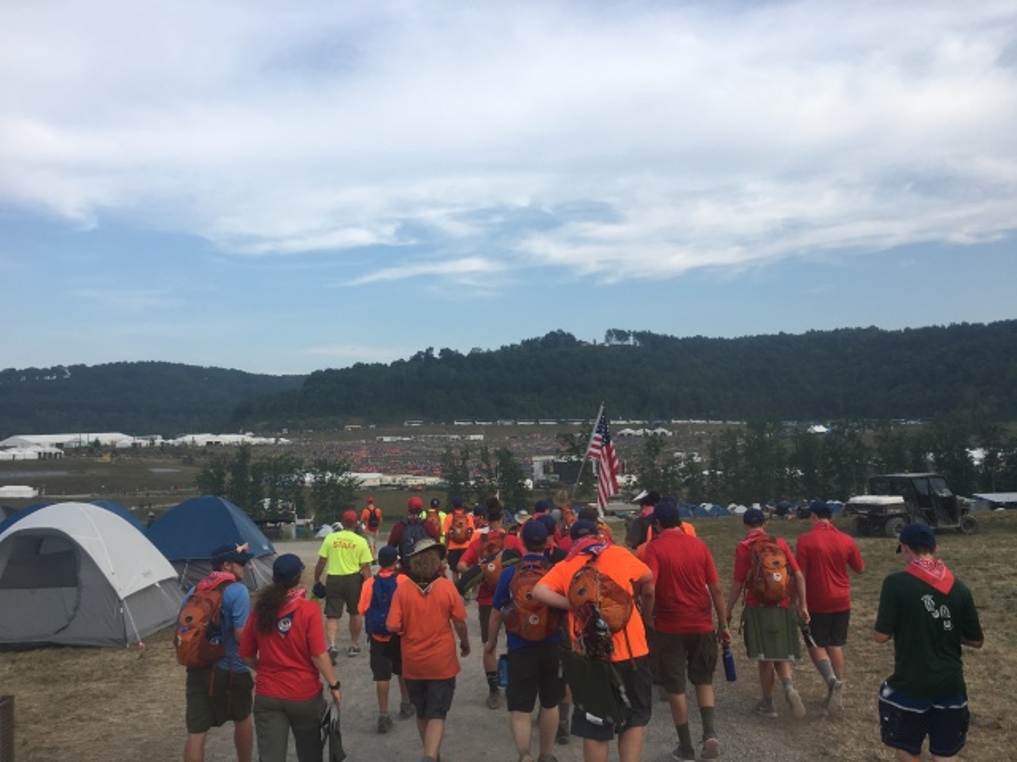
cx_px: 508
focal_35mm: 29
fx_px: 852
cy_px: 381
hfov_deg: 61.7
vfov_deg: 48.2
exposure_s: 1/686
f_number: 2.2
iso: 25
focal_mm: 4.15
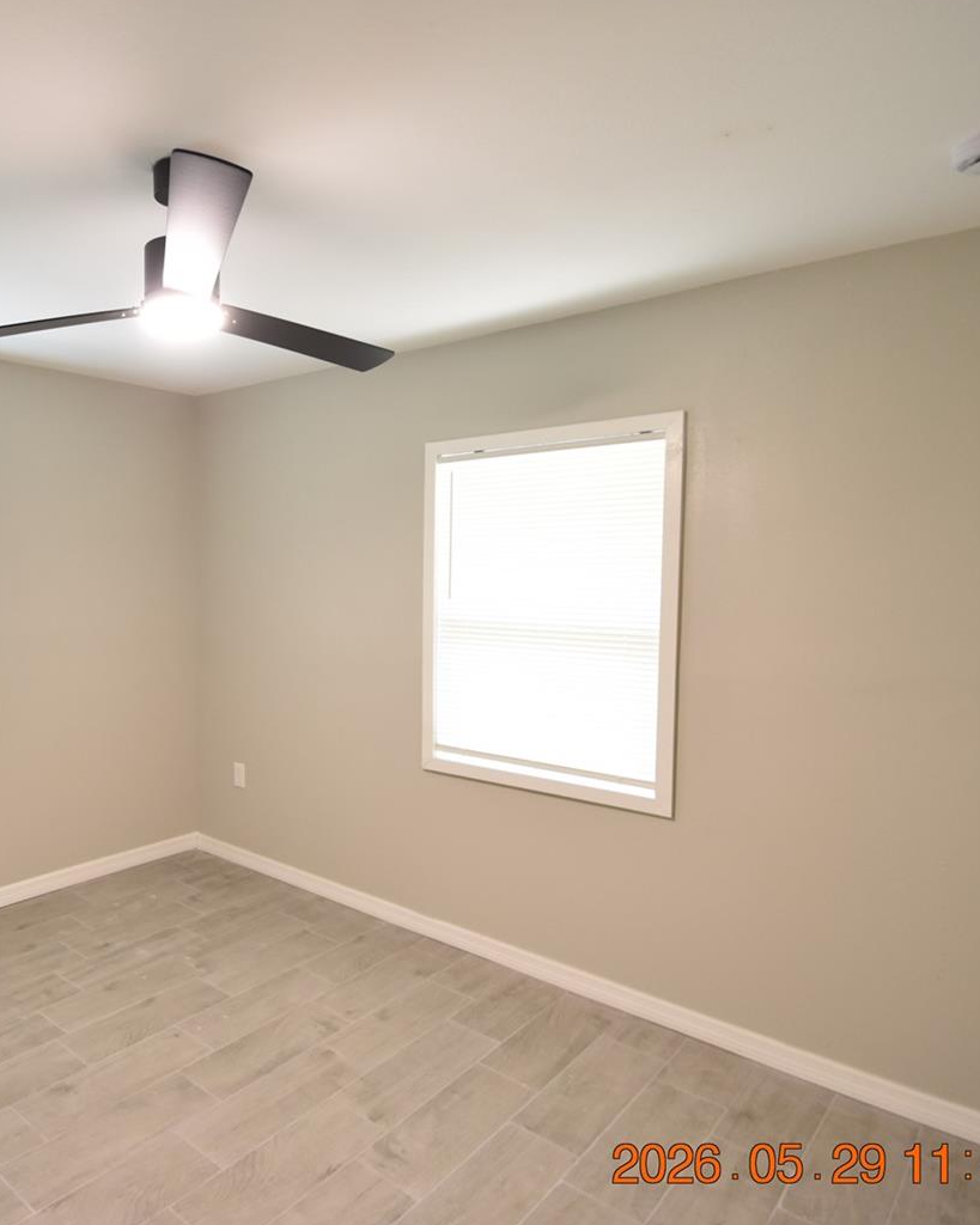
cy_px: 622
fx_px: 798
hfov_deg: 60.1
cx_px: 260
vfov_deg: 75.0
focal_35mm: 22
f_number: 3.5
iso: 800
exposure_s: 1/20
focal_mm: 10
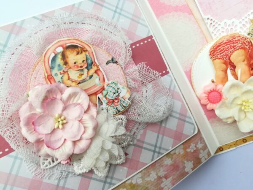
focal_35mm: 26
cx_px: 126
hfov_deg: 67.3
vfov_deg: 53.1
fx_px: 190
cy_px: 95
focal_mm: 3.83
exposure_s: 1/532
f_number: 2.2
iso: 50
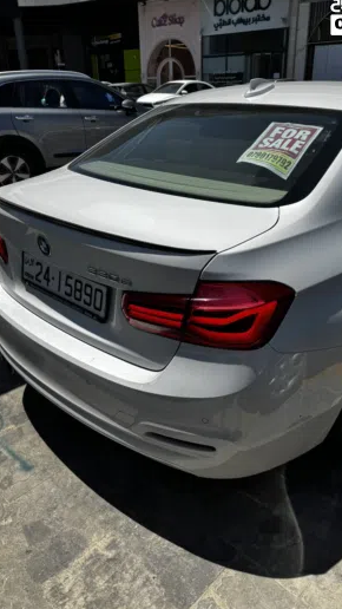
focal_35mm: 27
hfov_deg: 42.8
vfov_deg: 69.9
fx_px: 436
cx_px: 185
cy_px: 303
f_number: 1.78
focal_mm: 6.76
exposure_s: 1/7092
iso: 80
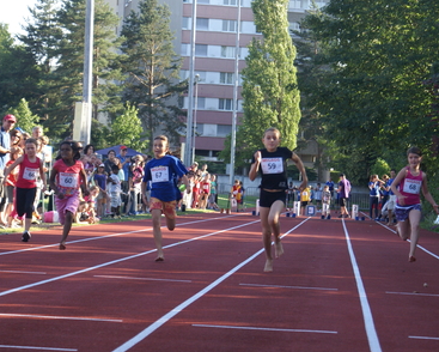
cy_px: 159
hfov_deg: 13.3
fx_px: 1885
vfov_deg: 10.7
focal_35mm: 145
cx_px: 281
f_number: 5.6
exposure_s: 1/250
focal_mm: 70
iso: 400
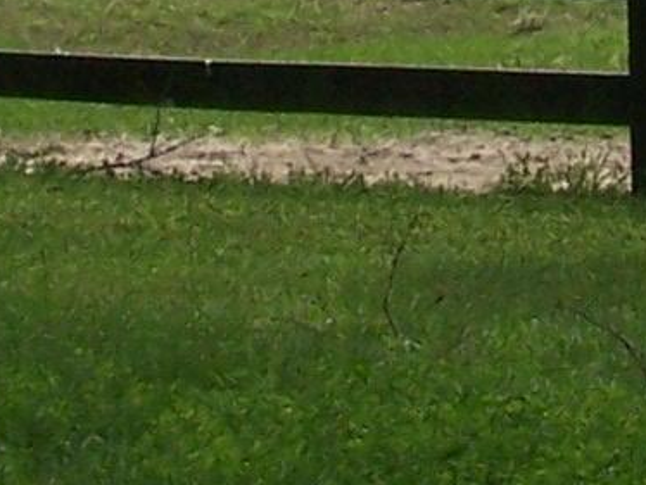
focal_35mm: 351
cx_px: 434
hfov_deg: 5.6
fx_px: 6555
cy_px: -965
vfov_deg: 4.1
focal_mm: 8.5
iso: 80
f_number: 4.5
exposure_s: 1/640
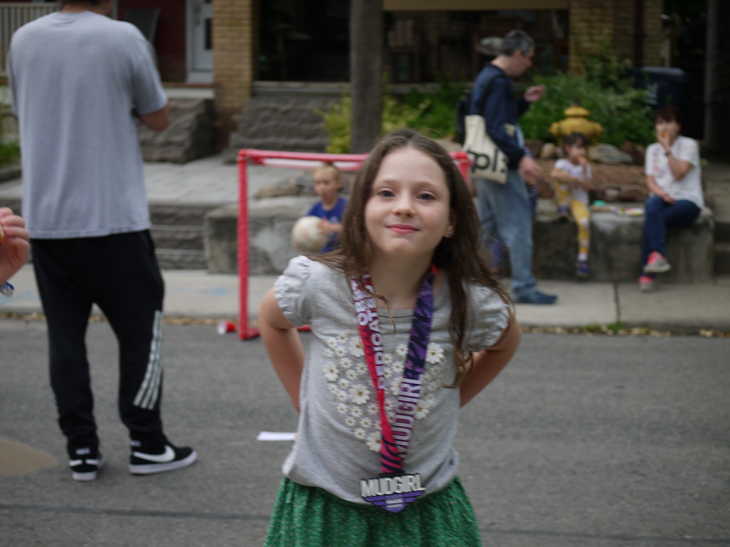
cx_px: 365
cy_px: 274
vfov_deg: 21.0
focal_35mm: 70
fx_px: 1476
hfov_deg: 27.8
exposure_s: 1/200
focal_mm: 35
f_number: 2.8
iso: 100
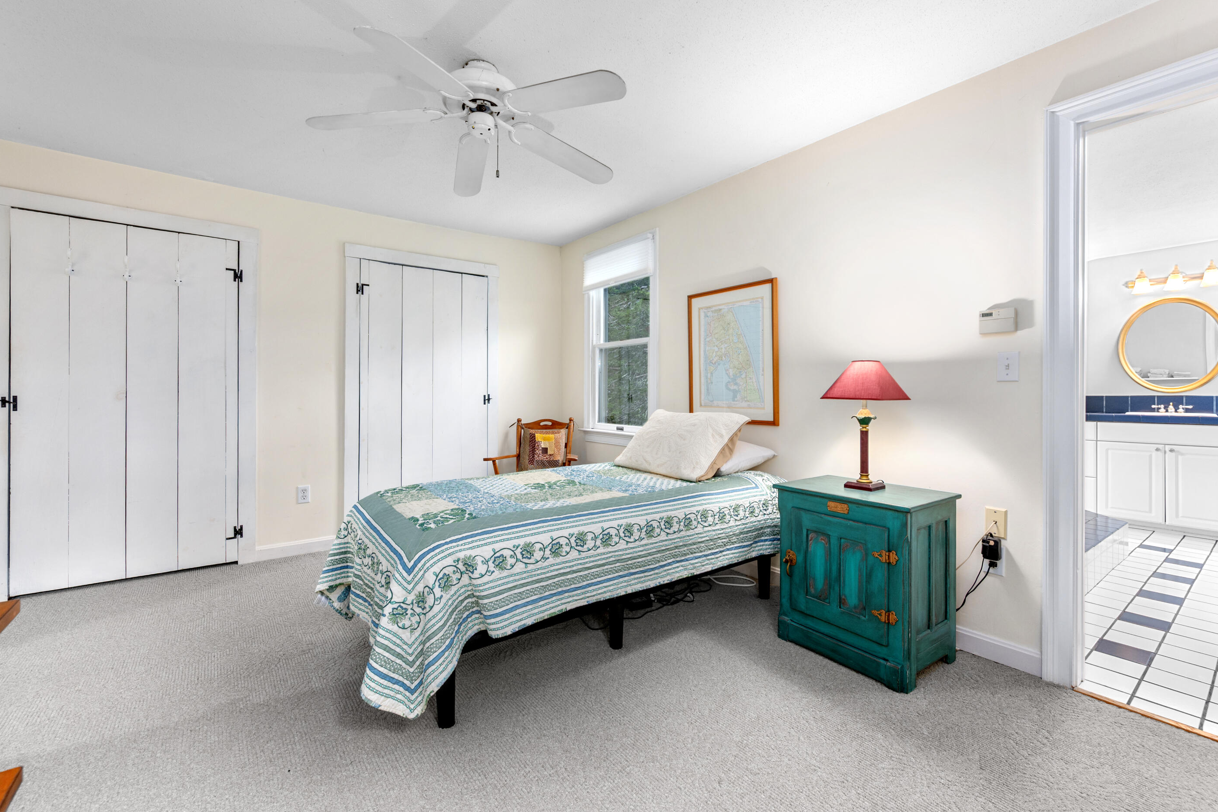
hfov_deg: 100.4
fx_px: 507
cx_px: 609
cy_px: 381
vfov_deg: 77.3
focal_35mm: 15
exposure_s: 1/3
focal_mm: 14
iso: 320
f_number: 8
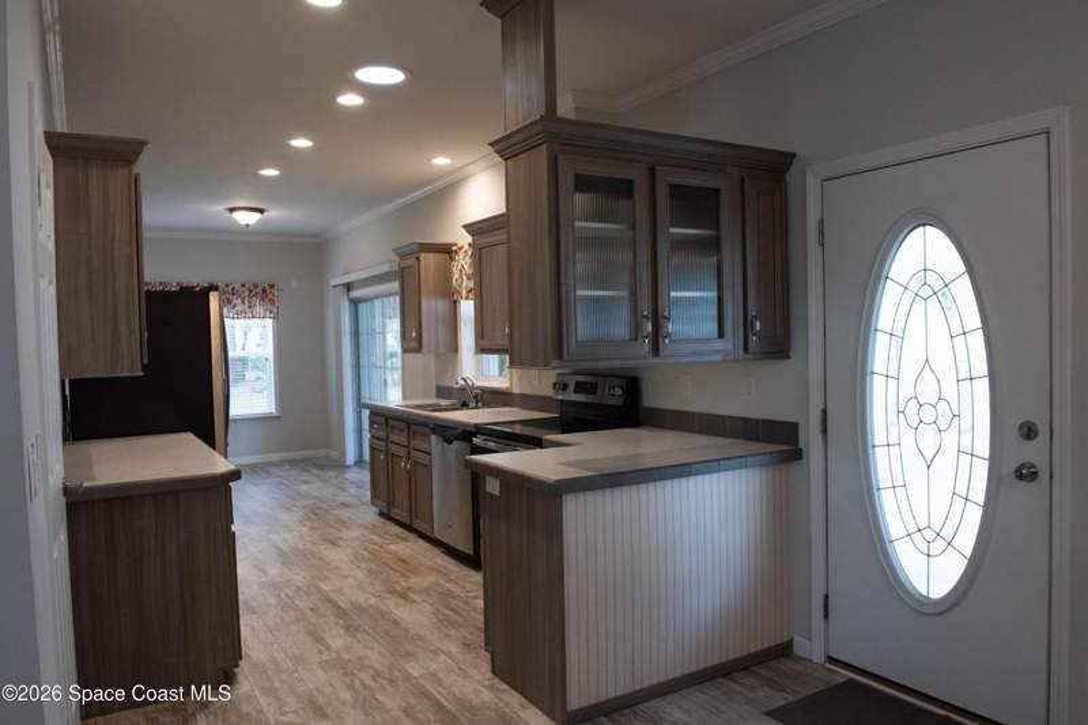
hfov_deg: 70.8
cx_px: 544
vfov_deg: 50.7
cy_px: 362
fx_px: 765
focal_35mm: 25
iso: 1600
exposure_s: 1/60
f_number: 8
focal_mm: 24
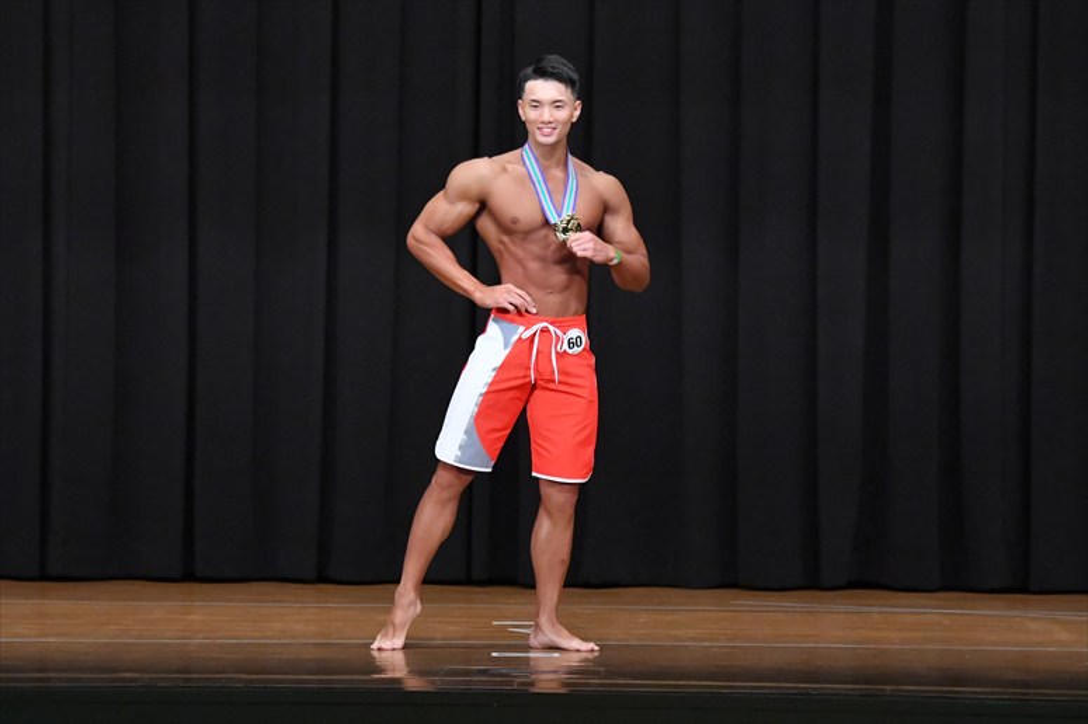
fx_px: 6102
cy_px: 362
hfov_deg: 10.2
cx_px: 544
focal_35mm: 202
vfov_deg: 6.8
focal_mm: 135
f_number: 5.6
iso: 8000
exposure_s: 1/400
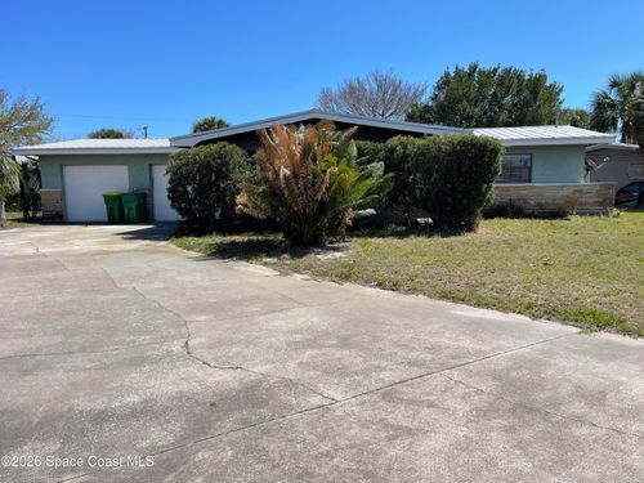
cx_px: 322
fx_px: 465
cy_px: 242
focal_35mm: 25
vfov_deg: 54.9
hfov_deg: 69.4
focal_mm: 5.1
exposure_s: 1/3663
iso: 32
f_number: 1.6
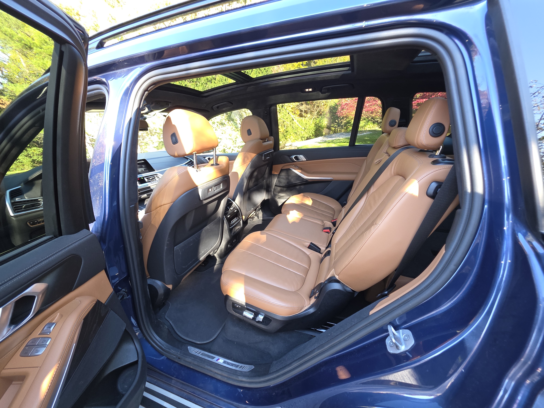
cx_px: 272
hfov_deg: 106.2
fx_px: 204
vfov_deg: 89.9
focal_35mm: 13
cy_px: 204
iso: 160
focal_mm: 2.2
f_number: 1.9
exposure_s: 1/60
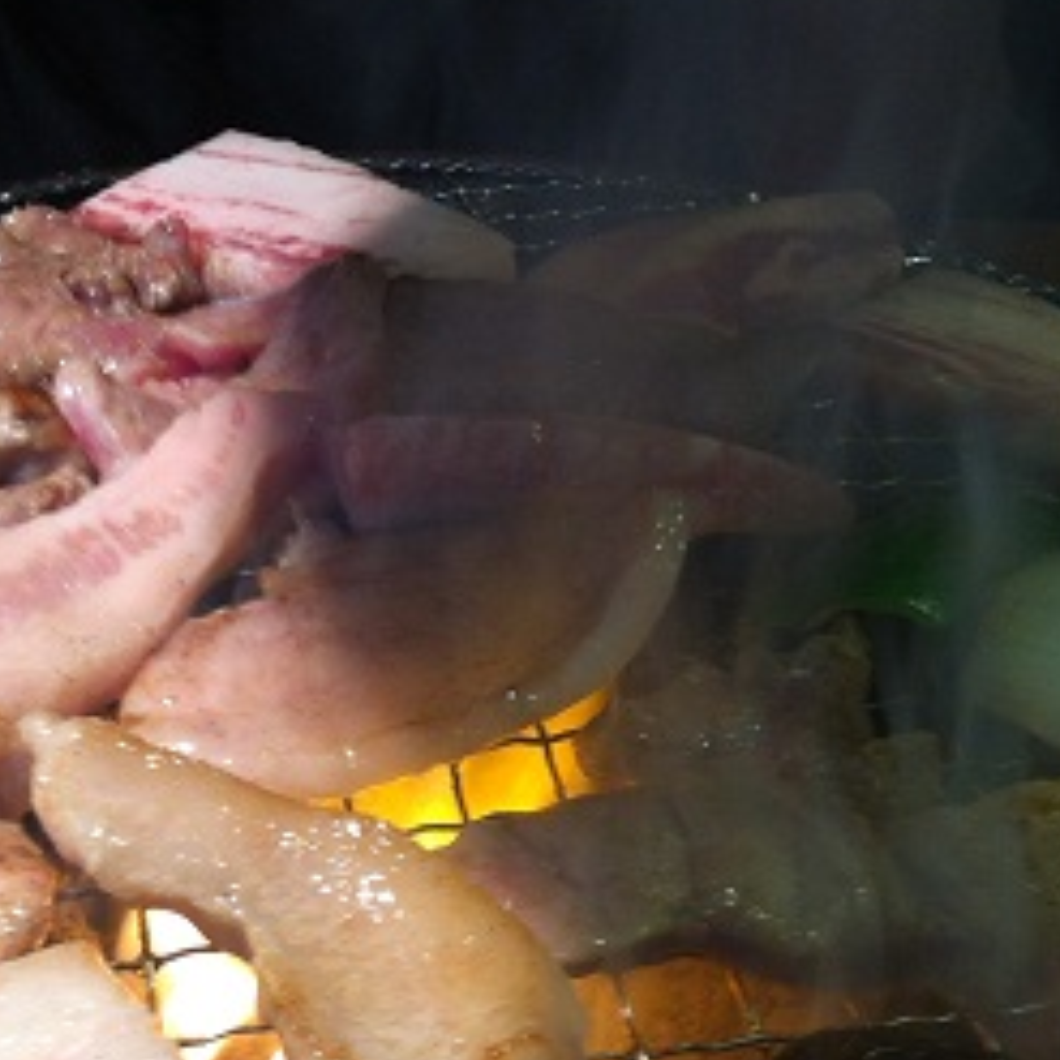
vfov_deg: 23.0
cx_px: 275
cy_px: 622
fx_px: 2598
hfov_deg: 22.9
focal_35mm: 75
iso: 80
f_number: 2.8
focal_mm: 3.85
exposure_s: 1/17
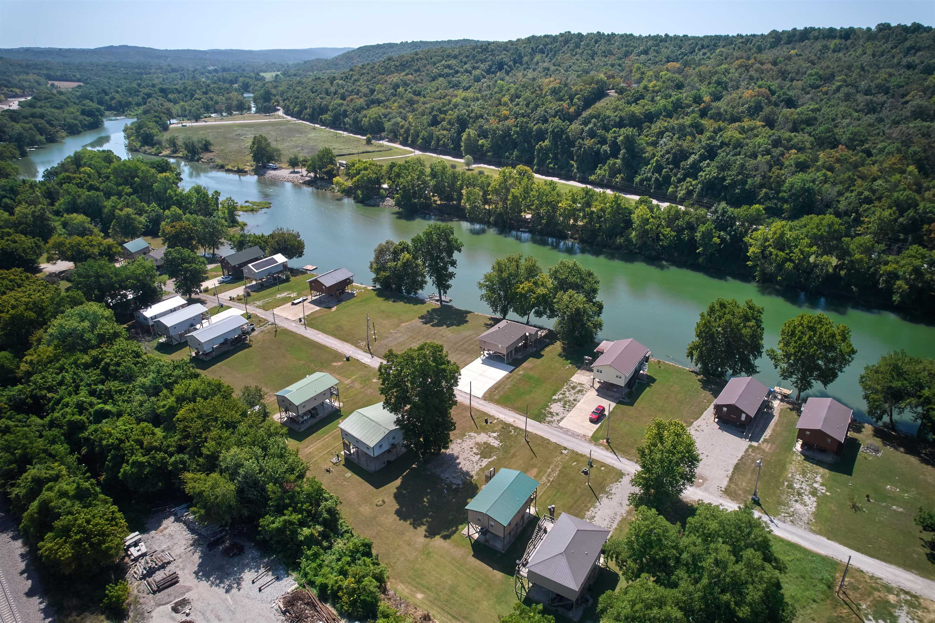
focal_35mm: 22
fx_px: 571
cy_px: 312
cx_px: 468
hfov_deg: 78.6
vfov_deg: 57.2
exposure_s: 1/1600
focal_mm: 8.38
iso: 100
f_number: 2.8
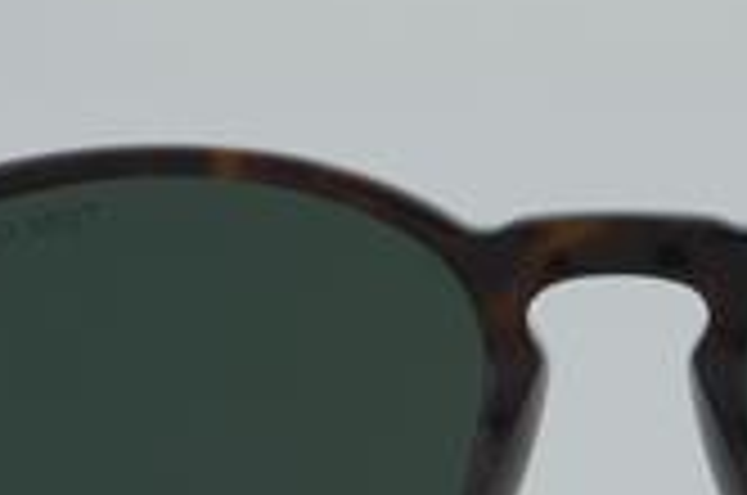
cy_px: 387
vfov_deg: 6.9
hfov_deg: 10.3
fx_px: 4126
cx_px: 621
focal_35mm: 199
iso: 100
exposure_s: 1/4
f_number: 32
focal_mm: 55
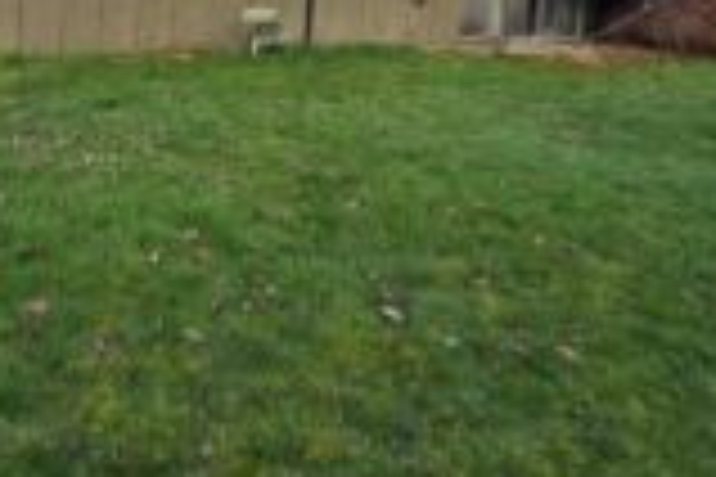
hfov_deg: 53.2
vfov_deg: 34.7
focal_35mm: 34
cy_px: -18
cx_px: 176
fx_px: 676
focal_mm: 2.2
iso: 50
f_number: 2.2
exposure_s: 1/659
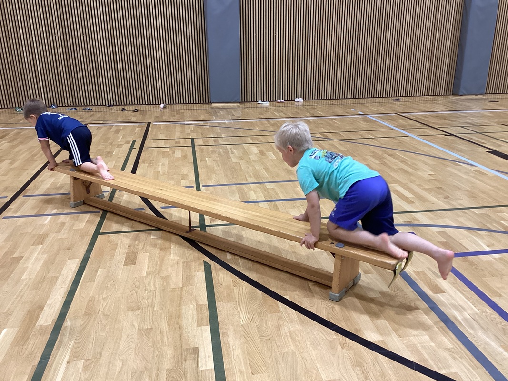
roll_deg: -0.6
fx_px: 455
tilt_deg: -20.8
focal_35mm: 31
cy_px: 190
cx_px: 254
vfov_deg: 45.4
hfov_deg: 58.4
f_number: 2.4
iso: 100
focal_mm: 3.3
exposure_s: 1/50
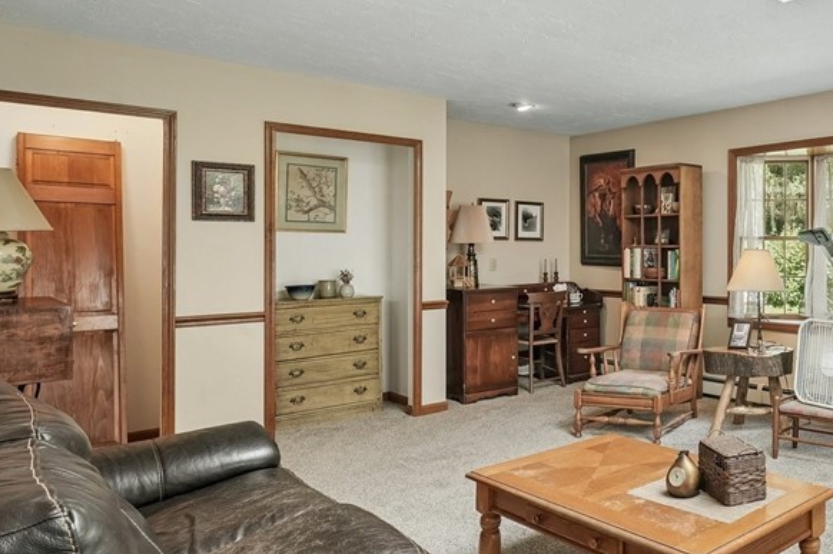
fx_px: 647
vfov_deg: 46.2
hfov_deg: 56.0
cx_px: 760
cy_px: 240
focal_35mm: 28
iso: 400
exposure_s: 1/30
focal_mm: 15
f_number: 8
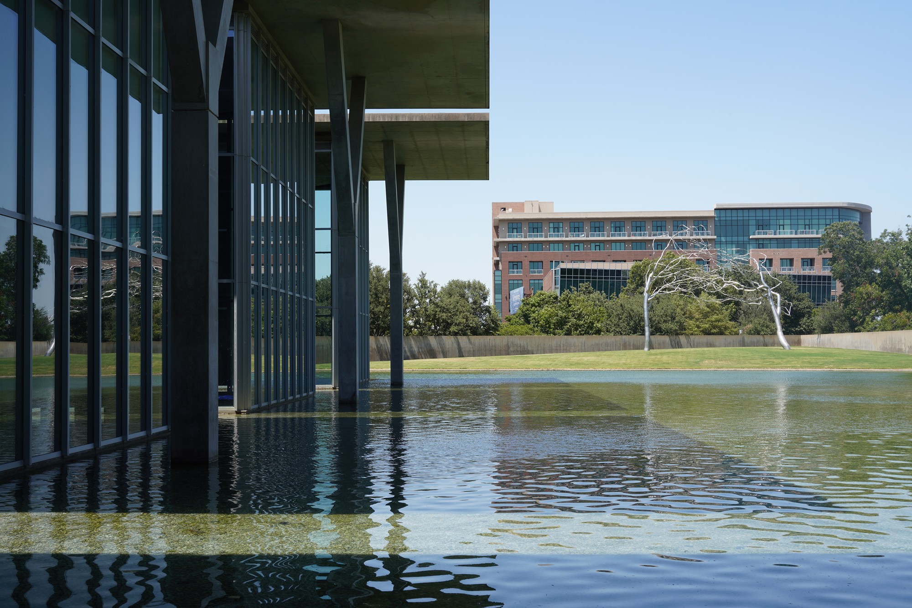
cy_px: 304
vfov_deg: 31.2
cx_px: 456
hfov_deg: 45.4
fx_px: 1089
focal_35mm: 43
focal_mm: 43
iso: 100
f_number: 11
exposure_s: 1/100
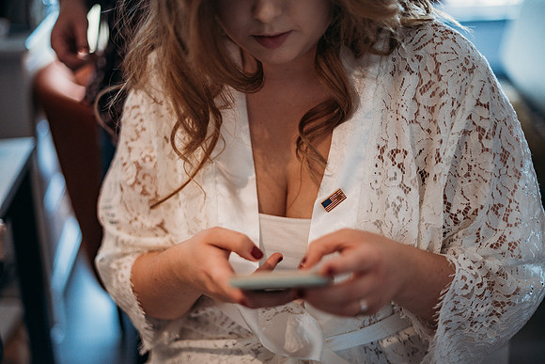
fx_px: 757
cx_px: 272
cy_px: 182
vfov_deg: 27.0
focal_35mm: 50
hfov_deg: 39.6
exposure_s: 1/400
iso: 250
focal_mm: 50
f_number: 1.4
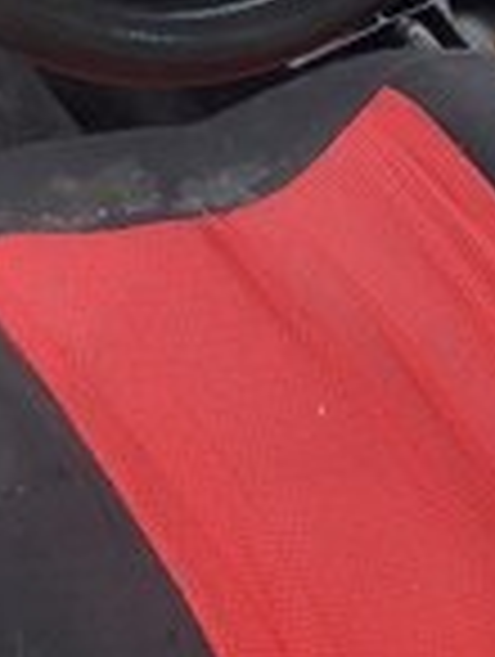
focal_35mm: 95
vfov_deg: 17.5
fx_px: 1806
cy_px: -450
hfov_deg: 15.5
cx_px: 68
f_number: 1.9
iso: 50
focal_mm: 3.7
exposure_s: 1/100
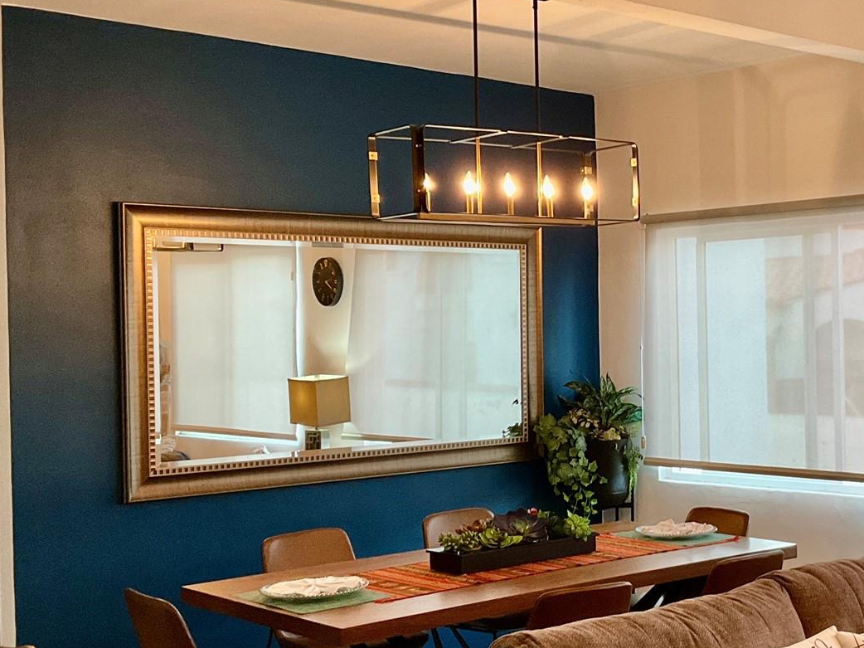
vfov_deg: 25.6
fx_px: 1422
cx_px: 698
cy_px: 350
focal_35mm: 57
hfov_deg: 32.8
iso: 80
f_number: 1.8
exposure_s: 1/60
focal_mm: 3
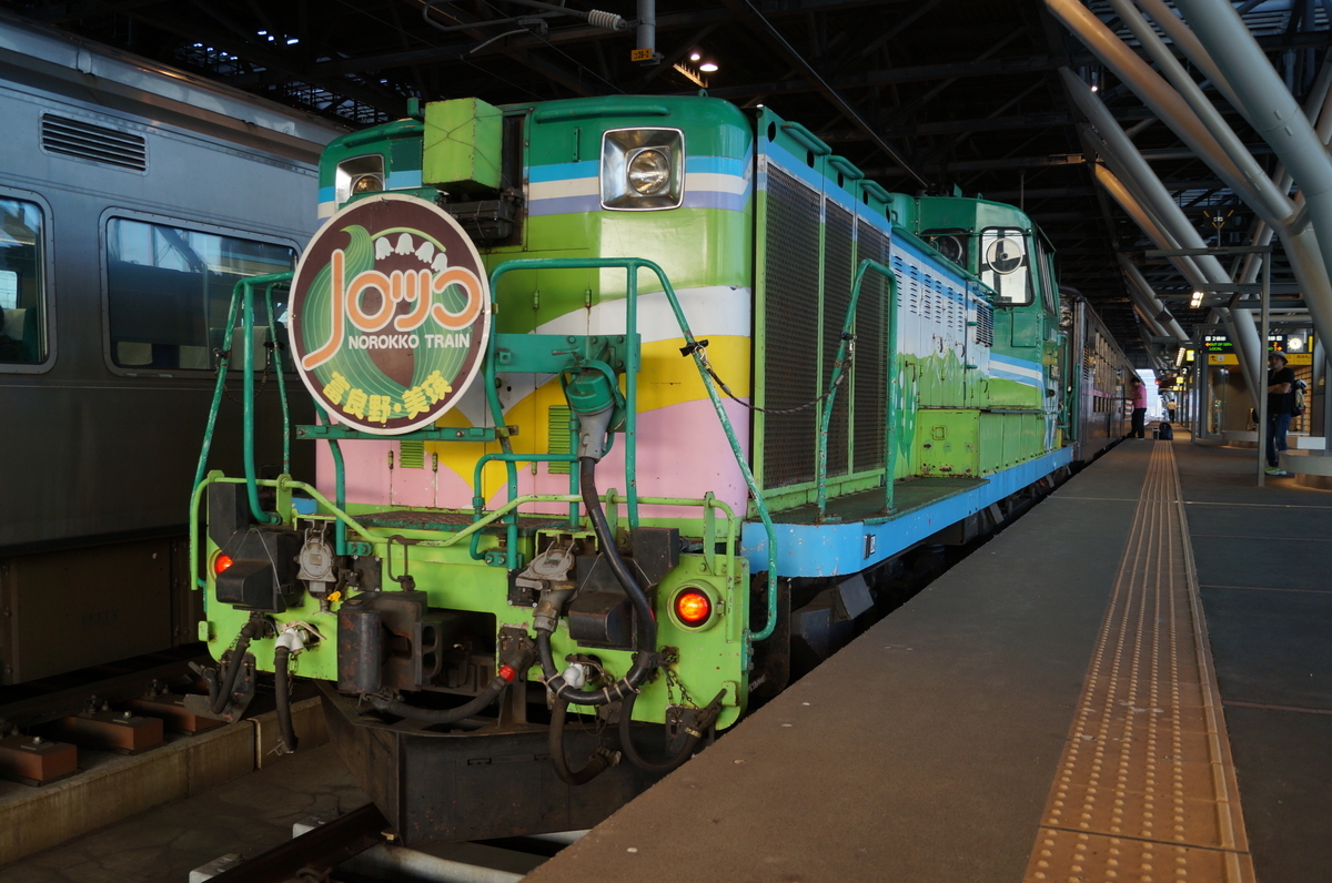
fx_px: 1108
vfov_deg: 43.5
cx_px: 666
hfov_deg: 62.0
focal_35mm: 30
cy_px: 442
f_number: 4
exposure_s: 1/40
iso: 200
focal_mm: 20
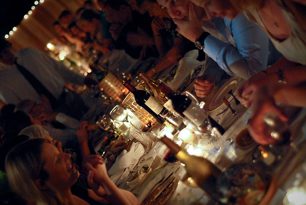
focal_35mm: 75
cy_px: 102
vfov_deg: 18.2
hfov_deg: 27.0
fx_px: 638
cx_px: 153
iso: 1000
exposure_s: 1/25
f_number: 1.8
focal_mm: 50
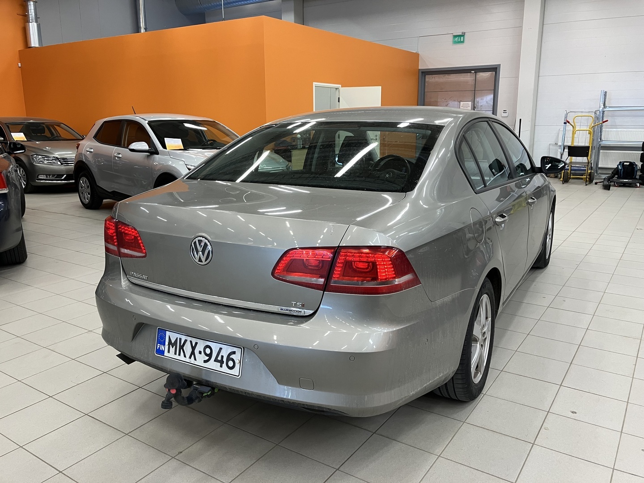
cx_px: 322
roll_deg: +0.5
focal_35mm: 28
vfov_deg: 49.7
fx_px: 521
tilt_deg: -12.9
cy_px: 242
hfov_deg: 63.4
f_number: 1.8
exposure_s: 1/50
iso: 64
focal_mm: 3.99
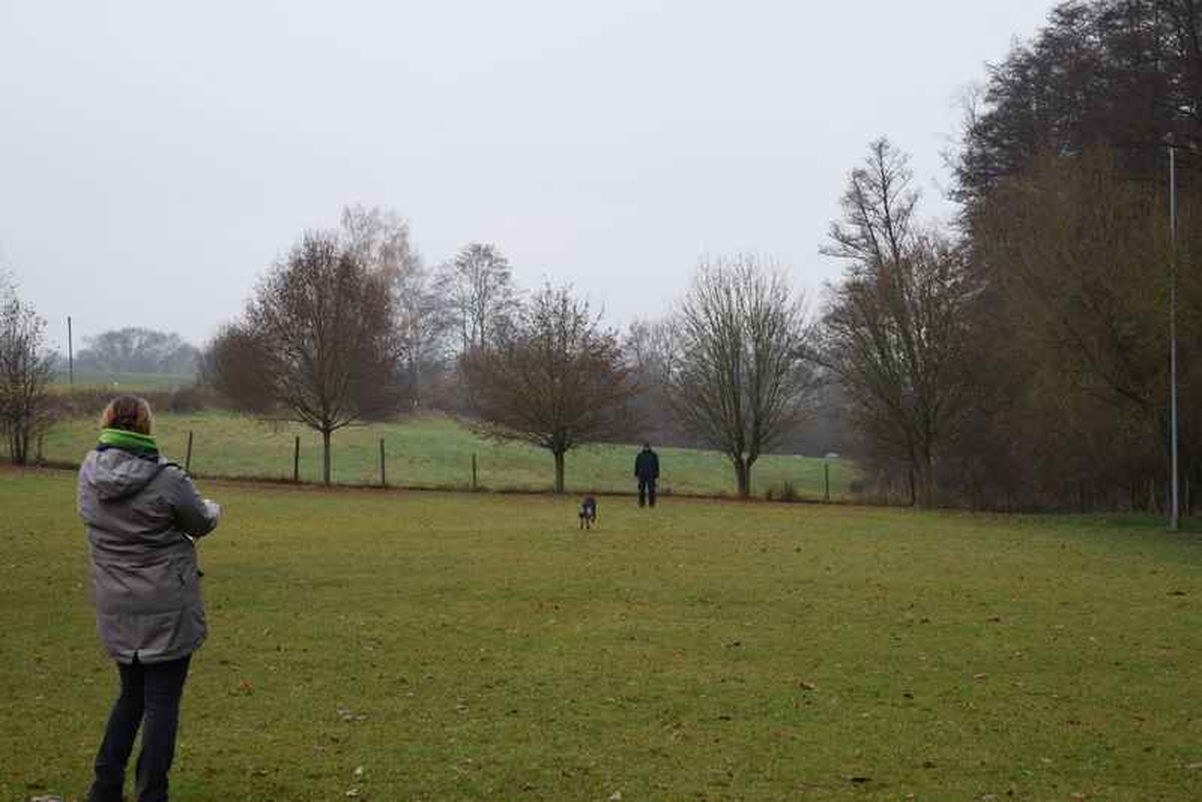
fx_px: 2755
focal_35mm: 82
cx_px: 601
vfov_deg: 16.6
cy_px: 401
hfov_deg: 24.6
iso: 400
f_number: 8
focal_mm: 55
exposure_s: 1/250
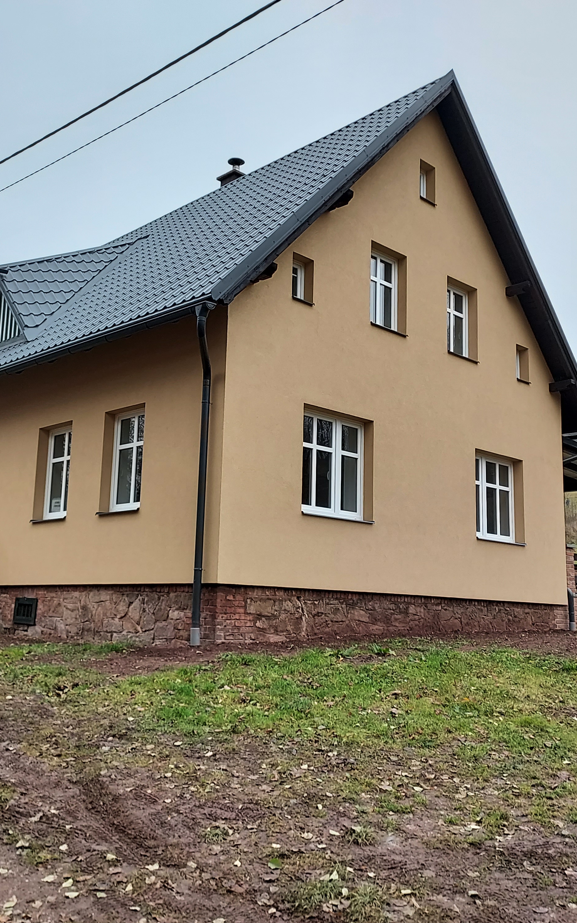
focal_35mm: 34
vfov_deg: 56.7
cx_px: 255
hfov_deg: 37.2
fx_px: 855
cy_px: 461
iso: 64
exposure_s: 1/120
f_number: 1.8
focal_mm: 4.6
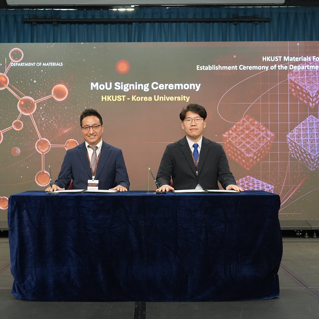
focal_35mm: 54
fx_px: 563
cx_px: 145
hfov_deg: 31.6
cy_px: 159
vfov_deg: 31.6
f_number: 6.3
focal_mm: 42
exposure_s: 1/160
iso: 4000
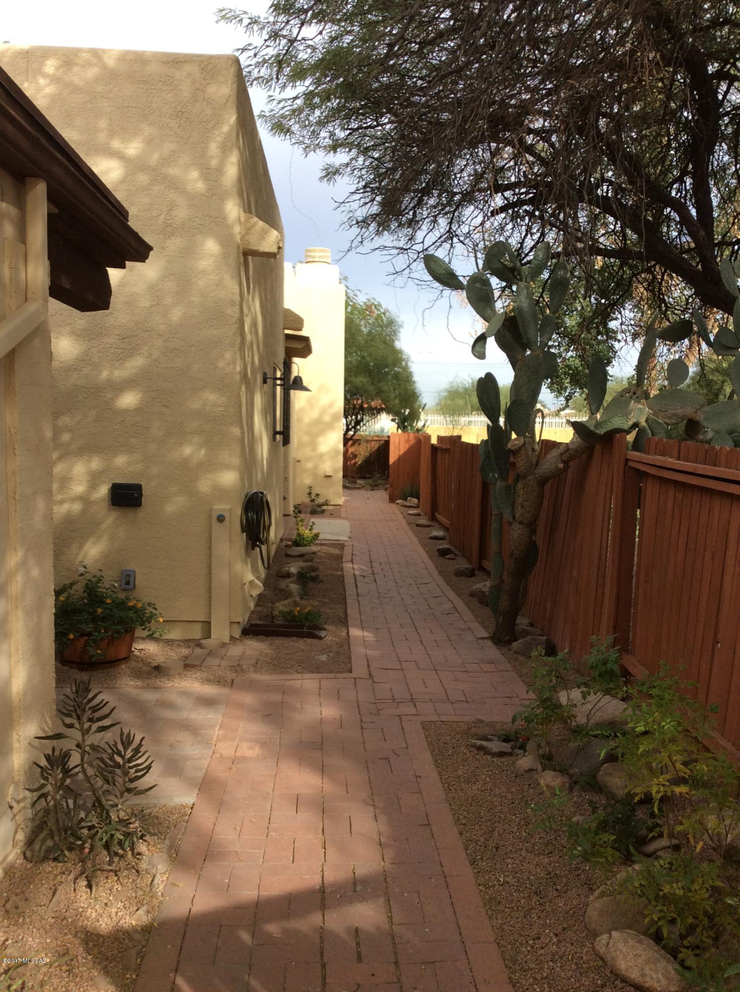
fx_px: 915
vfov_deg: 56.9
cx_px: 370
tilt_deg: -4.8
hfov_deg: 44.0
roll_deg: +0.7
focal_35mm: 32
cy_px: 496
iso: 32
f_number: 2.4
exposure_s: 1/715
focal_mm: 3.3
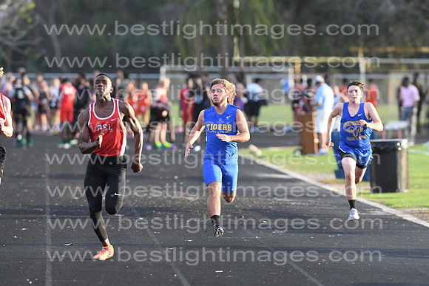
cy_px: 143
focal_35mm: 450
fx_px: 5364
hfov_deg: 4.6
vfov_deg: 3.1
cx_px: 214
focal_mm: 300
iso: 2000
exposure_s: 1/2000
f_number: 4
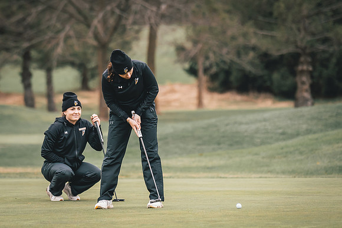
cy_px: 124
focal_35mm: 325
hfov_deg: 6.3
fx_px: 3085
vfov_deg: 4.2
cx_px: 123
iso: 800
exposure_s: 1/2500
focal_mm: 150
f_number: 2.8
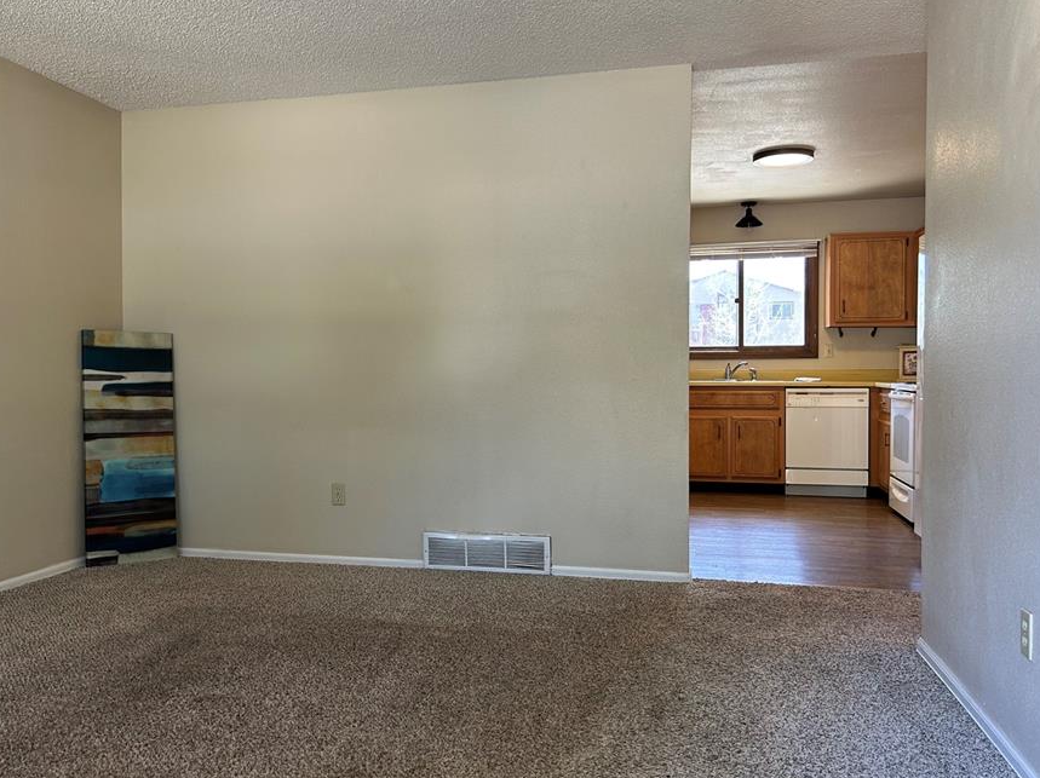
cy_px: 382
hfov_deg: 58.2
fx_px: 931
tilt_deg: -1.7
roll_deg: -0.3
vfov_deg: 45.4
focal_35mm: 31
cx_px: 454
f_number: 1.5
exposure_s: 1/60
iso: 80
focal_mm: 5.7
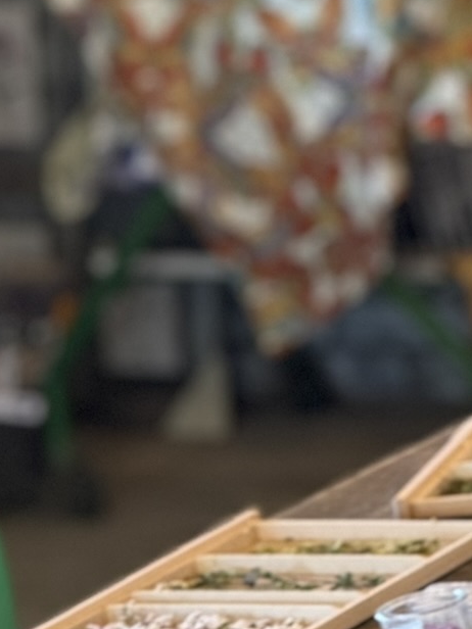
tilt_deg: -16.3
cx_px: 435
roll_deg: +8.3
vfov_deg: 5.0
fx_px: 7254
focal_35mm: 399
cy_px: 671
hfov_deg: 3.7
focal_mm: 15.66
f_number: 2.8
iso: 320
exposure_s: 1/60
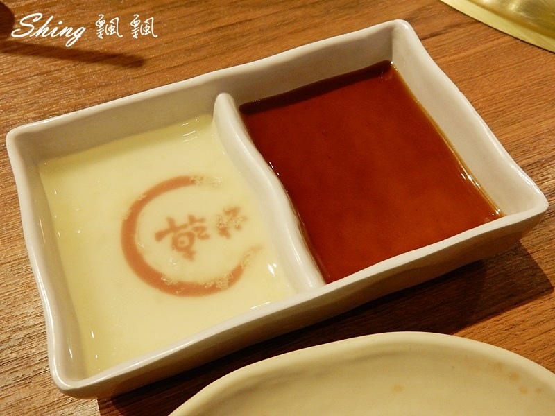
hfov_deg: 51.4
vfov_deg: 39.7
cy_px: 208
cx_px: 278
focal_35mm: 36
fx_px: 577
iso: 400
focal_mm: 6.4
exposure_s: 1/30
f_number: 4
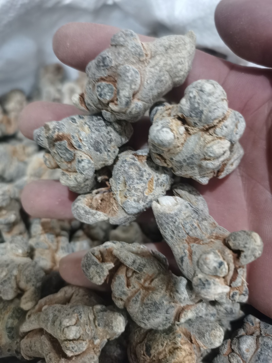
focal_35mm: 27
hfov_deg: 51.3
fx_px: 283
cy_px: 182
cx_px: 136
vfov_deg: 65.3
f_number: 1.8
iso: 1000
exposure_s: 1/20
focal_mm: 5.58
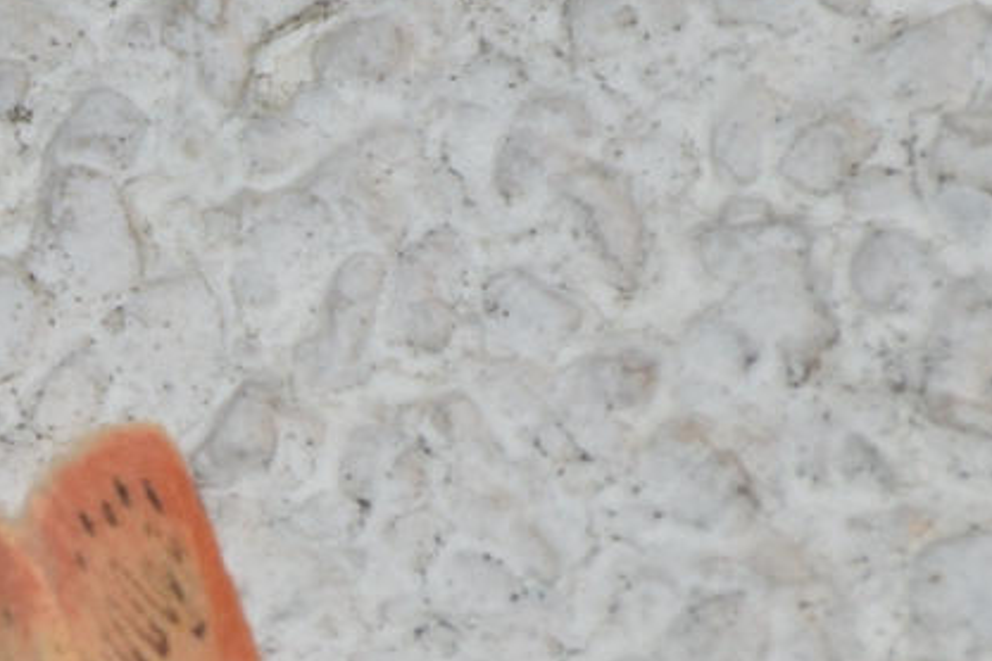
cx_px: -43
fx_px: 13336
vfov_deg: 2.8
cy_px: 632
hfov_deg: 4.3
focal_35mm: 484
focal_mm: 140
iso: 320
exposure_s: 1/200
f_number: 5.6
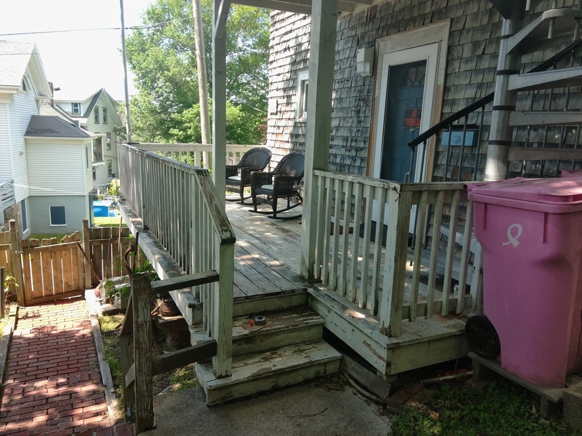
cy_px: 218
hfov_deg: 67.3
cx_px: 291
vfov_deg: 53.1
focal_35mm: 26
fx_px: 437
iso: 100
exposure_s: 1/168
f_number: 2
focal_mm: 3
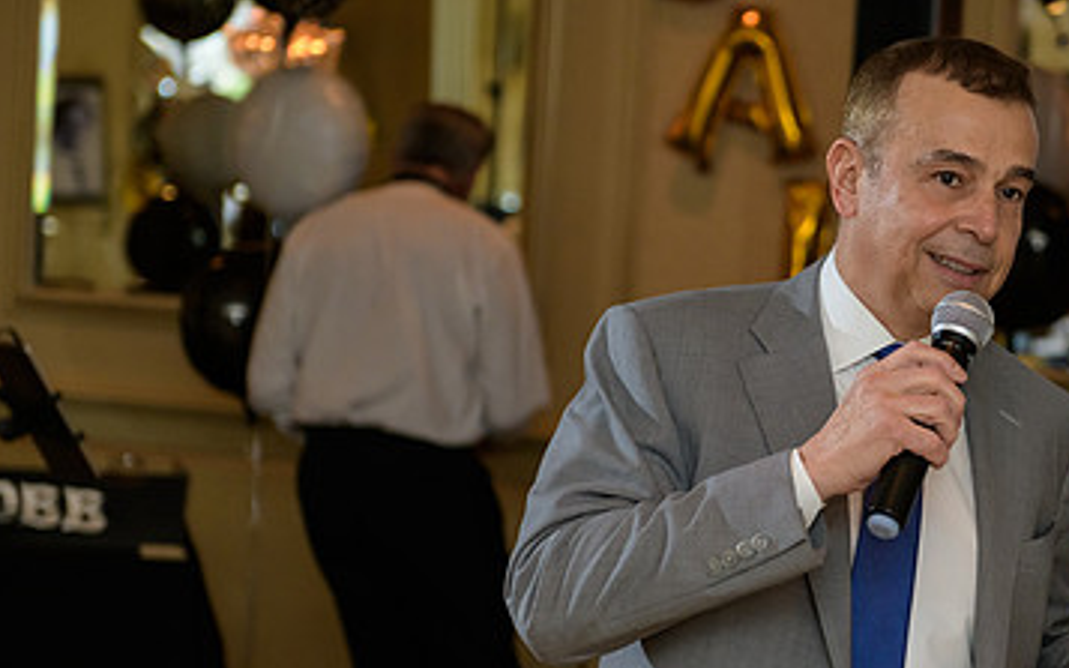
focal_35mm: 116
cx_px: 832
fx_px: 3379
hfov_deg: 17.8
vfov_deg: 11.3
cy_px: 337
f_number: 3.2
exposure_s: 1/125
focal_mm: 70
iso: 1000
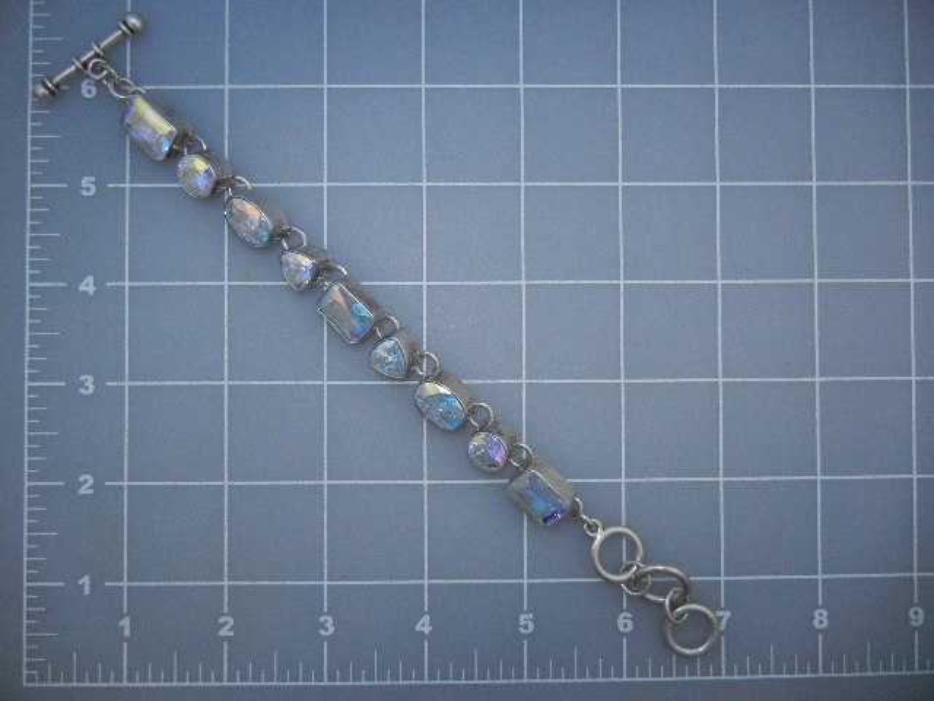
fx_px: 809
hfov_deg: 60.0
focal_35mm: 30
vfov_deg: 46.8
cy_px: 350
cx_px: 467
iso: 800
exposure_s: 1/30
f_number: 7
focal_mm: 5.4
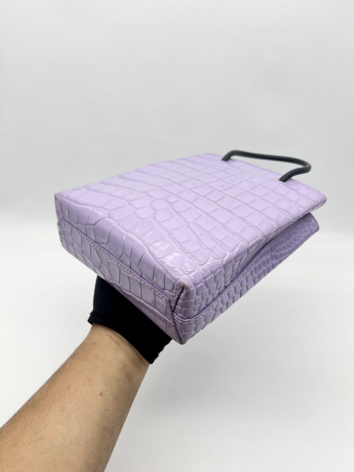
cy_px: 236
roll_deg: -1.0
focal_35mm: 26
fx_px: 355
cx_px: 177
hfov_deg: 53.1
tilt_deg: -29.7
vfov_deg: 67.3
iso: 32
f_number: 1.5
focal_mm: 5.7
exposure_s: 1/128
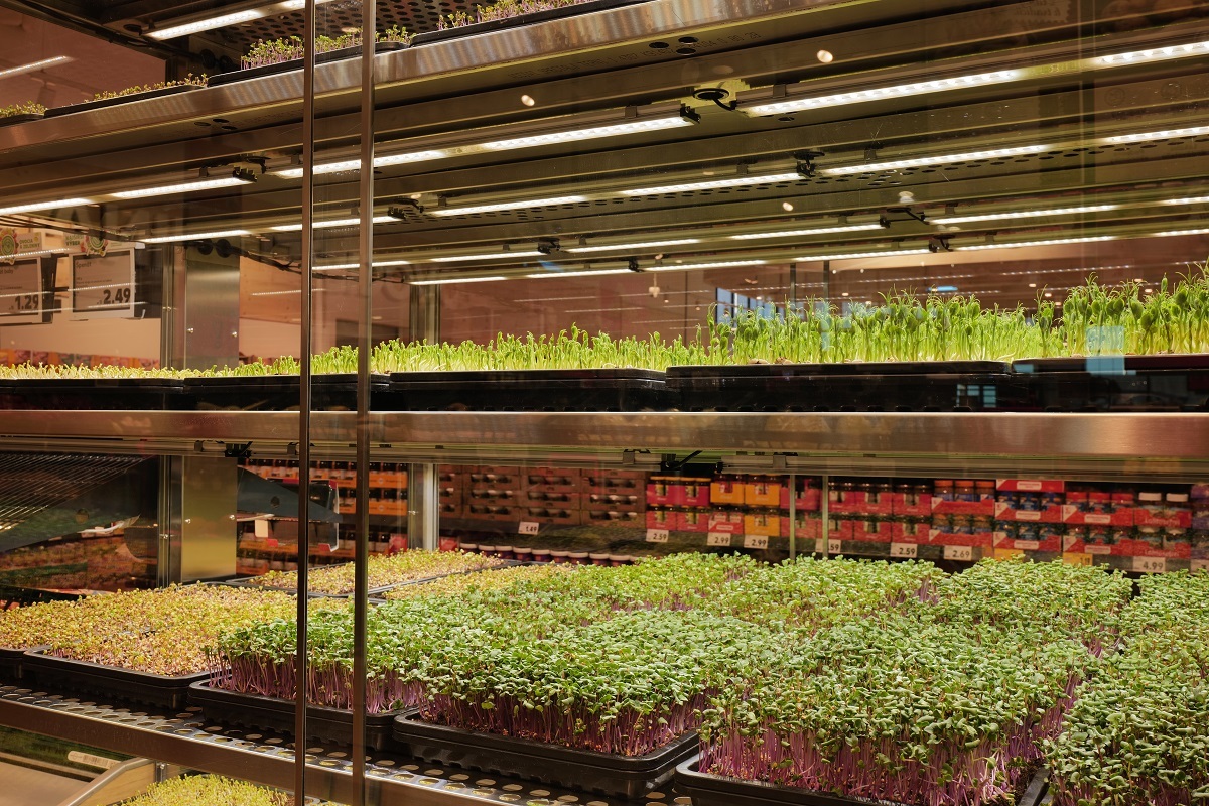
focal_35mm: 34
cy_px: 403
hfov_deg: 55.8
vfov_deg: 38.9
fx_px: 1142
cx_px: 604
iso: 100
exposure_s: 1/8
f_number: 11
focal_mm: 34
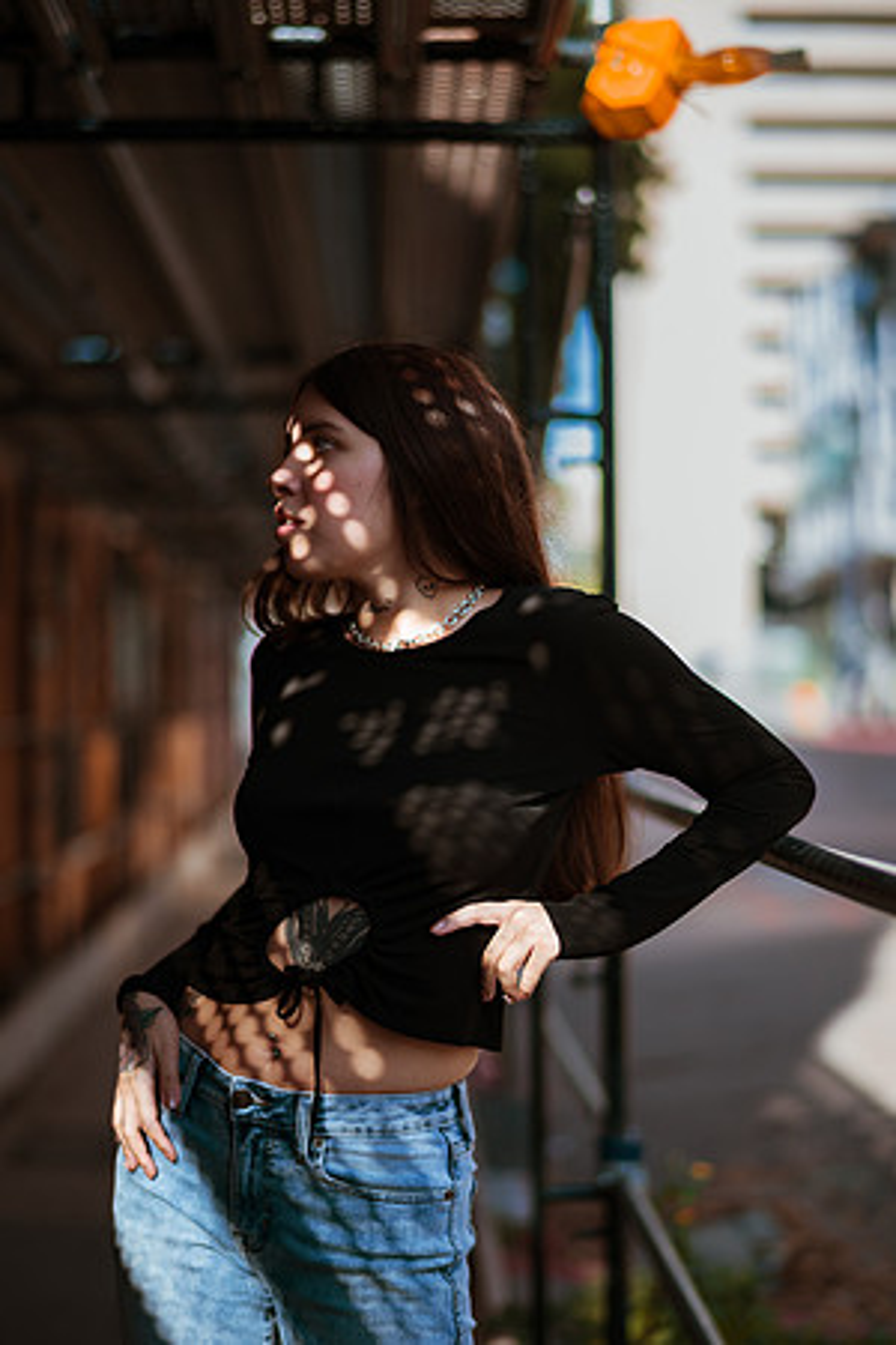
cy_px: 672
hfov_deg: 23.4
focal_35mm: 58
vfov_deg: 34.5
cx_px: 448
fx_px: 2165
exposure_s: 1/1250
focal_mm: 58
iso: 50
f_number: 1.4
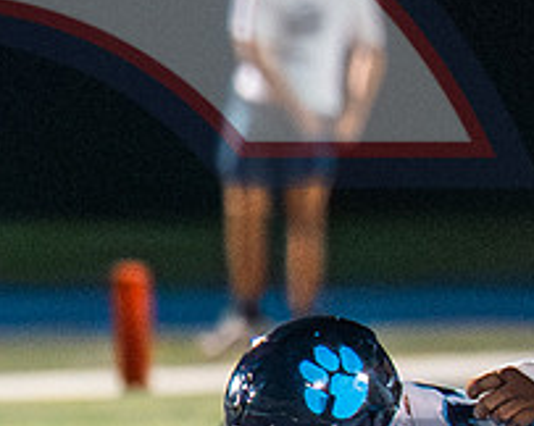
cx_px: -473
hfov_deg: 1.1
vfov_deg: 0.9
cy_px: 770
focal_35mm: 1808
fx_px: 28547
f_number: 2.8
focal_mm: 200
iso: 18000
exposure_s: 1/1600
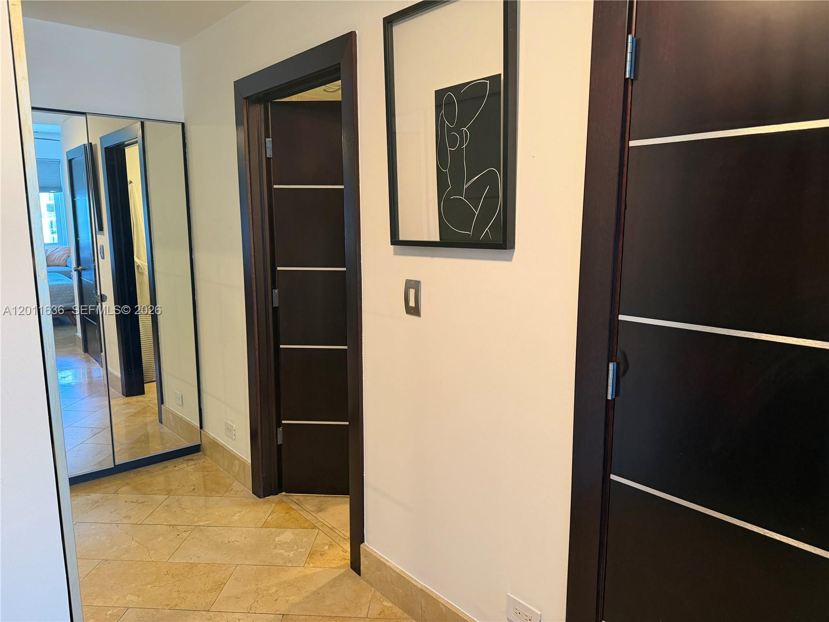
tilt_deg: -10.4
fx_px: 575
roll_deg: +0.0
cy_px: 311
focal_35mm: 24
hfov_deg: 71.6
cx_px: 414
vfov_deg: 56.8
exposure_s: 1/60
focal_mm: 6.76
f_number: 1.78
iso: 250
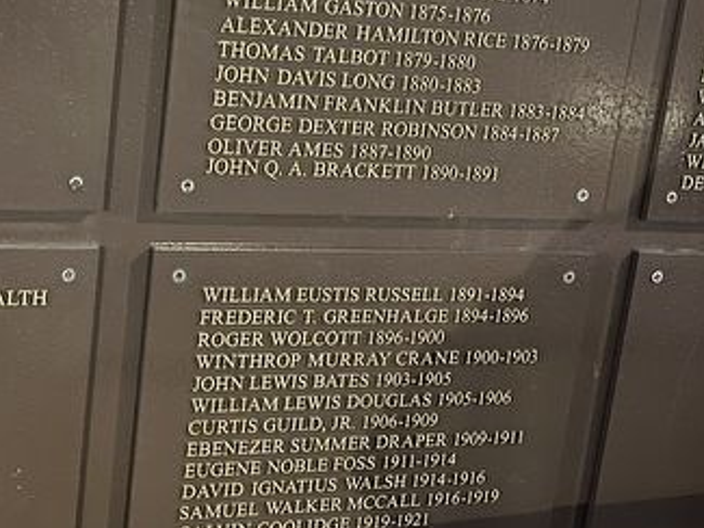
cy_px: 162
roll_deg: -5.6
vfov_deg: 22.8
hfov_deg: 30.0
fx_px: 1302
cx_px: 225
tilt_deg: -12.6
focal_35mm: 64
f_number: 1.6
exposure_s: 1/9
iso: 800
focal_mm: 5.1
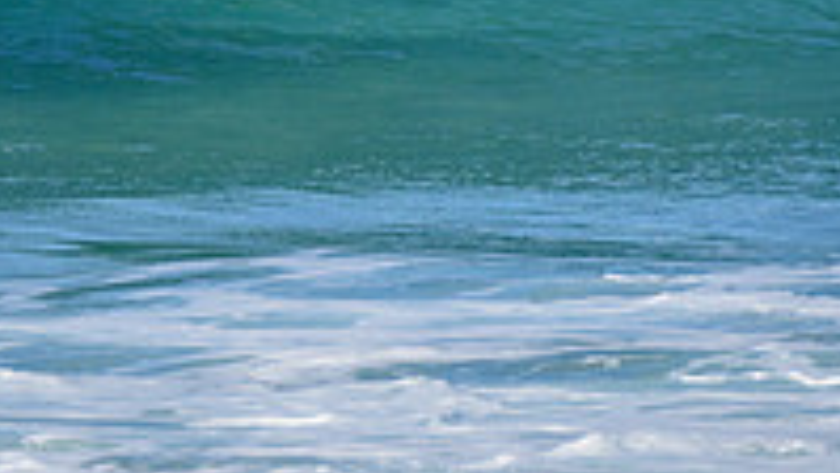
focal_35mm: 1529
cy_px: -112
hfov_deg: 1.4
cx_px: -182
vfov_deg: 0.8
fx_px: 34061
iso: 180
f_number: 5.6
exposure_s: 1/2000
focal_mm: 500
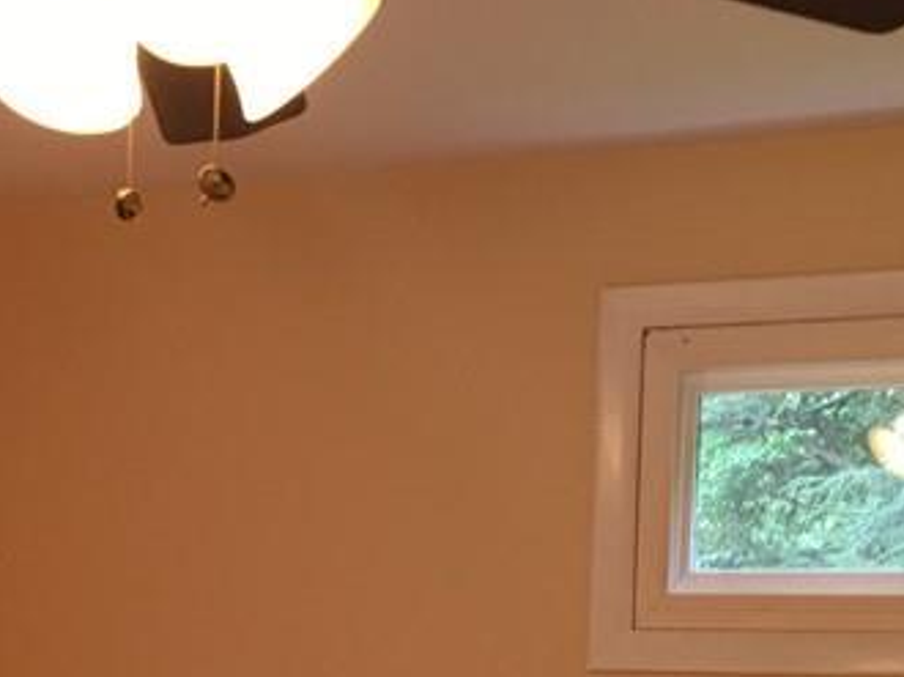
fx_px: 2349
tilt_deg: -0.6
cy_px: 743
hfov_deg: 21.0
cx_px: -5
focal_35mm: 90
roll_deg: -1.4
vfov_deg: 15.9
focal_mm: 4.15
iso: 40
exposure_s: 1/15
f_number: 2.2
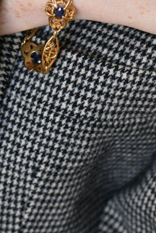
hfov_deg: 4.8
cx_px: 70
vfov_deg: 7.1
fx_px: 1869
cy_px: -50
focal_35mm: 288
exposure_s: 1/125
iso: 200
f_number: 3.2
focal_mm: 70
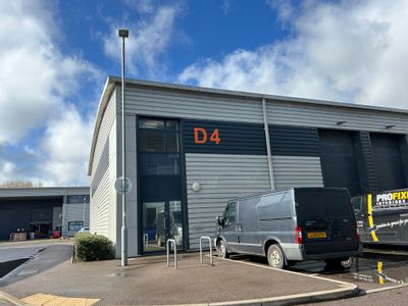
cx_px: 204
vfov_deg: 53.1
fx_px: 306
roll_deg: +3.7
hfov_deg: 67.3
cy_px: 153
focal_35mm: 26
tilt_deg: +12.8
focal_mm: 5.7
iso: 50
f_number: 1.5
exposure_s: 1/1751
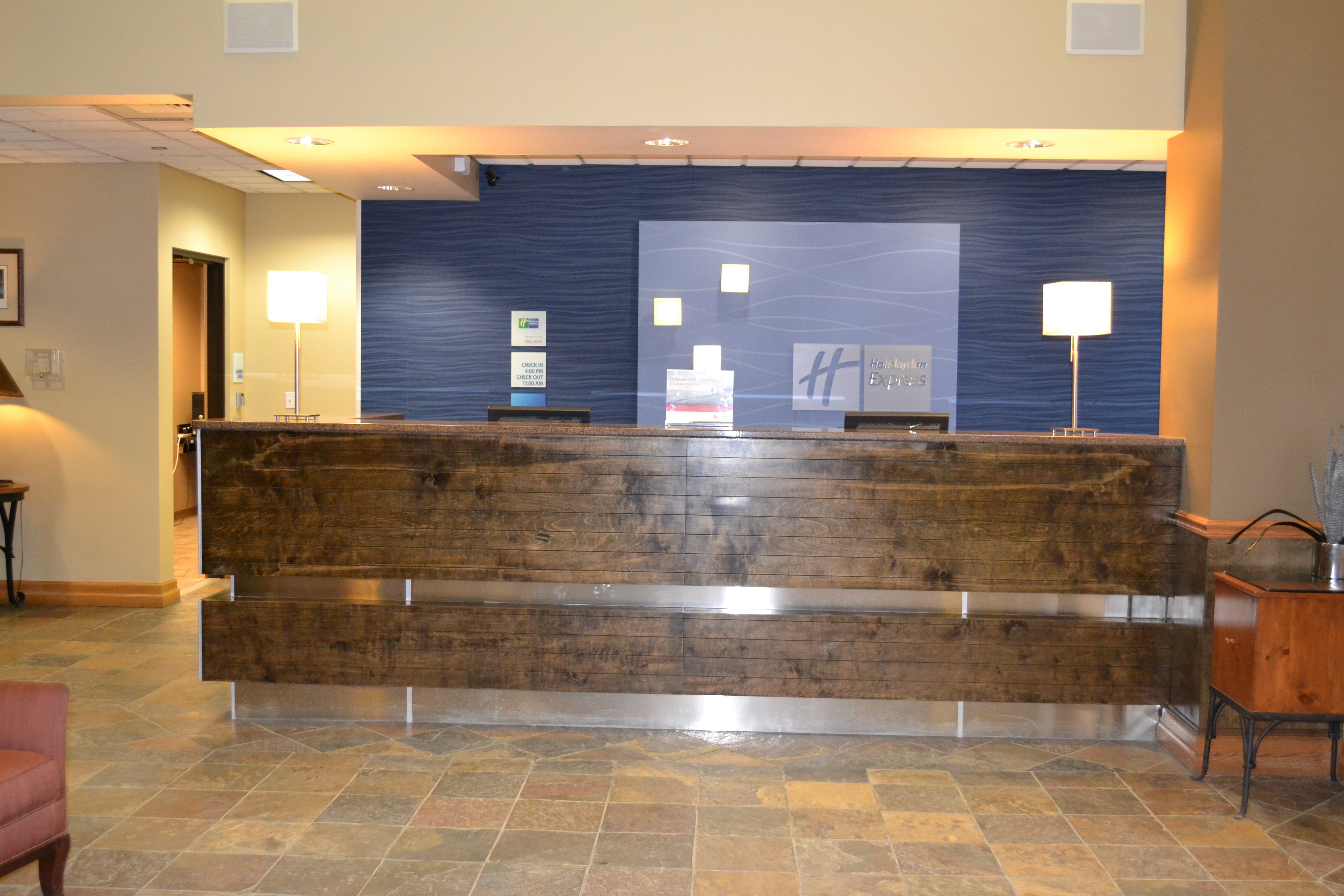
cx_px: 672
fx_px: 1344
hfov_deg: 53.1
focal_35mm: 36
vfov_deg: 36.9
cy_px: 448
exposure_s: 1/60
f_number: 4
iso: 2200
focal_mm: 24
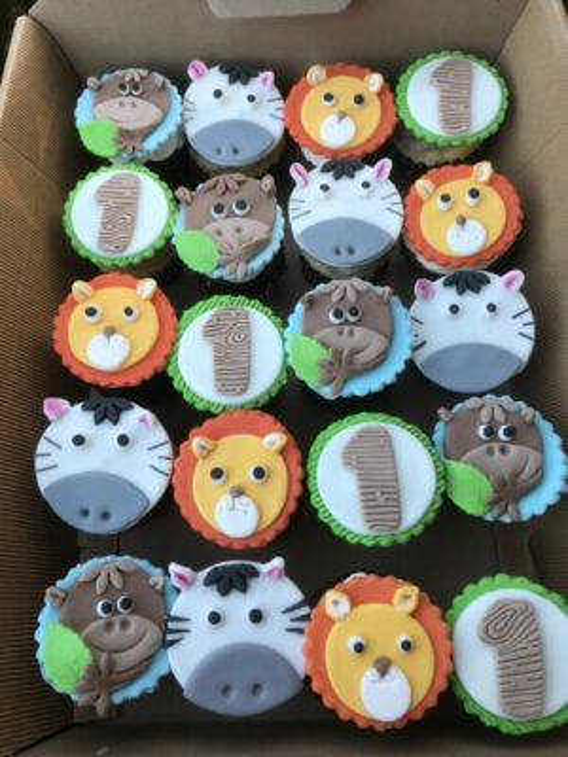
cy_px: 378
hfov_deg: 49.7
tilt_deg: -61.3
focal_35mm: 28
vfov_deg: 63.4
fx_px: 613
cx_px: 284
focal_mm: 3.99
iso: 20
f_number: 1.8
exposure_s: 1/100
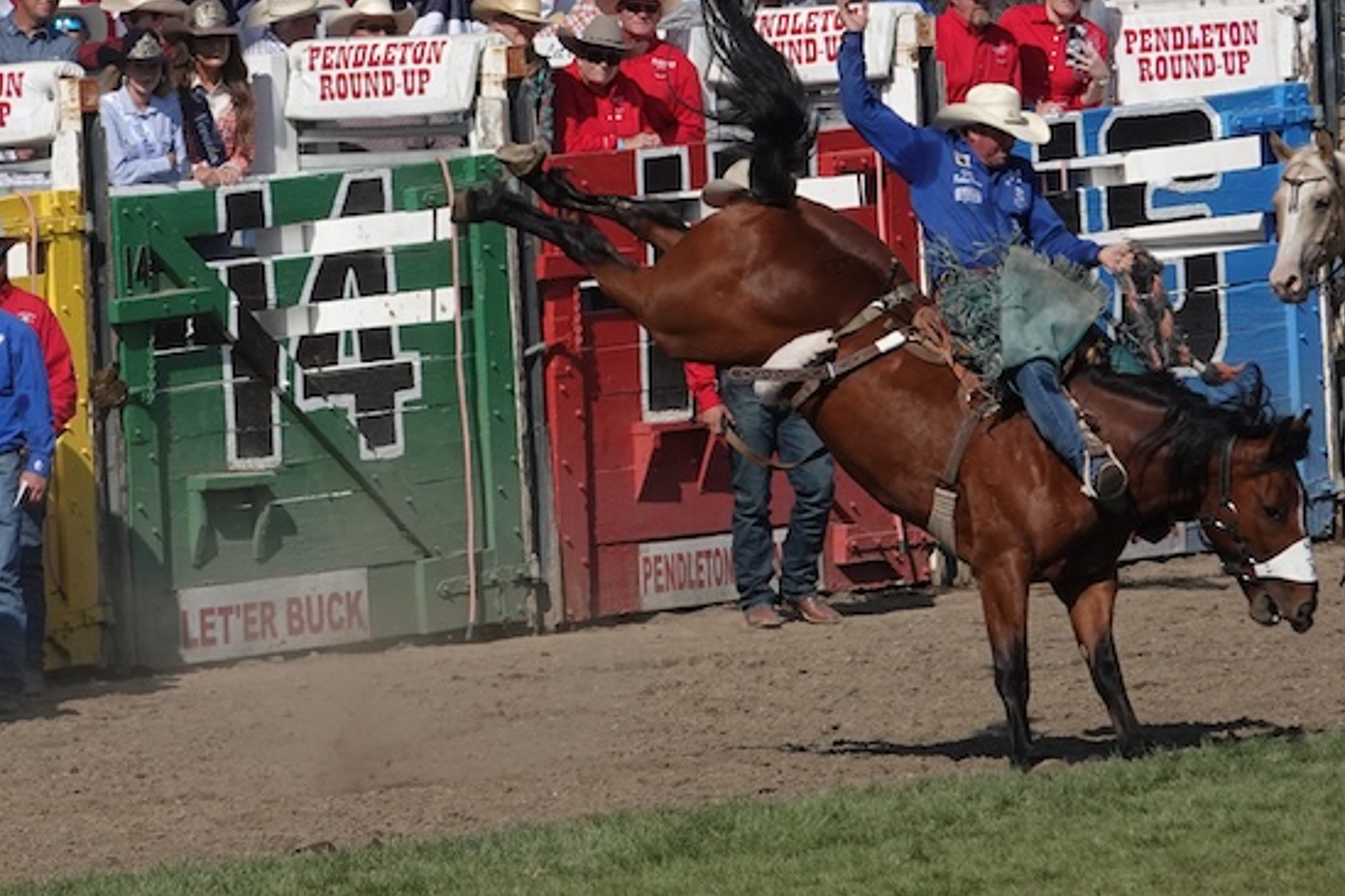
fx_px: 36013
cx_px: 500
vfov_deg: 1.4
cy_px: 342
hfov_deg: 2.1
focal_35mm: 964
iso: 400
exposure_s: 1/2000
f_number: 7.1
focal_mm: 189.74
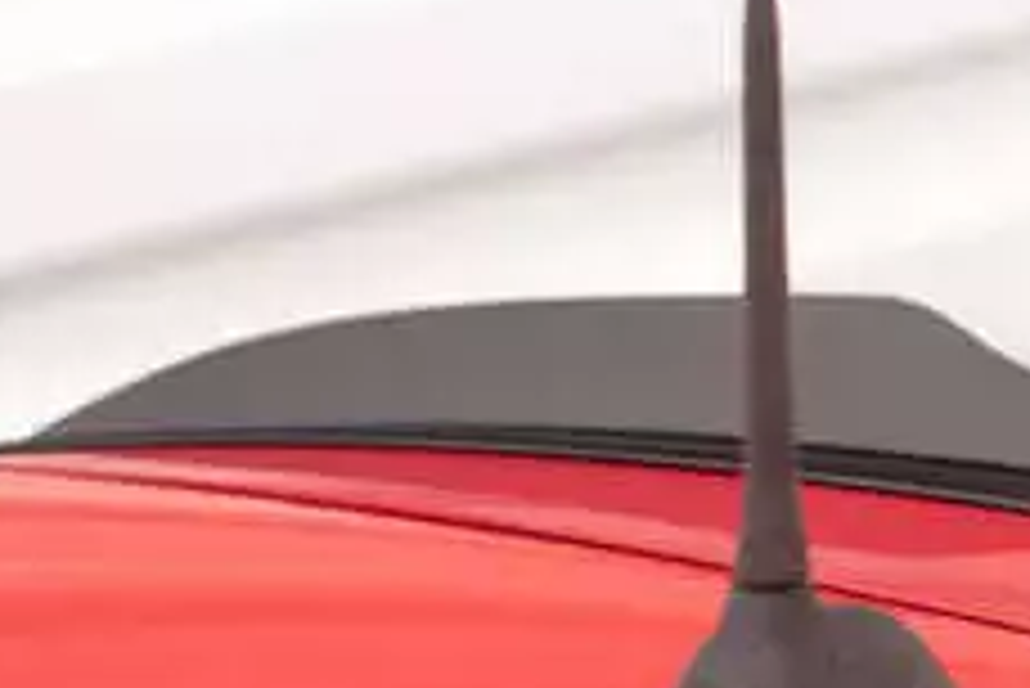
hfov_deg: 11.9
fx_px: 4724
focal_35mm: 165
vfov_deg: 8.3
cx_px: 1518
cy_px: 628
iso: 1000
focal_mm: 35
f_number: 2.5
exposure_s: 1/160
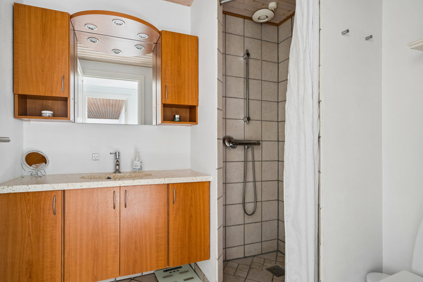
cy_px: 141
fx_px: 188
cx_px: 212
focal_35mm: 16
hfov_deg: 96.7
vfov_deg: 73.7
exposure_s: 1/5
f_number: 4
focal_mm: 16
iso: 400
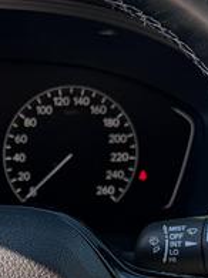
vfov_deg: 16.3
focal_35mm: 118
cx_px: -46
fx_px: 946
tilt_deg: -24.9
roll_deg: -1.2
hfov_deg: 12.2
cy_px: 295
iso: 100
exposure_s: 1/507
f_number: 1.78
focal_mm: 6.76
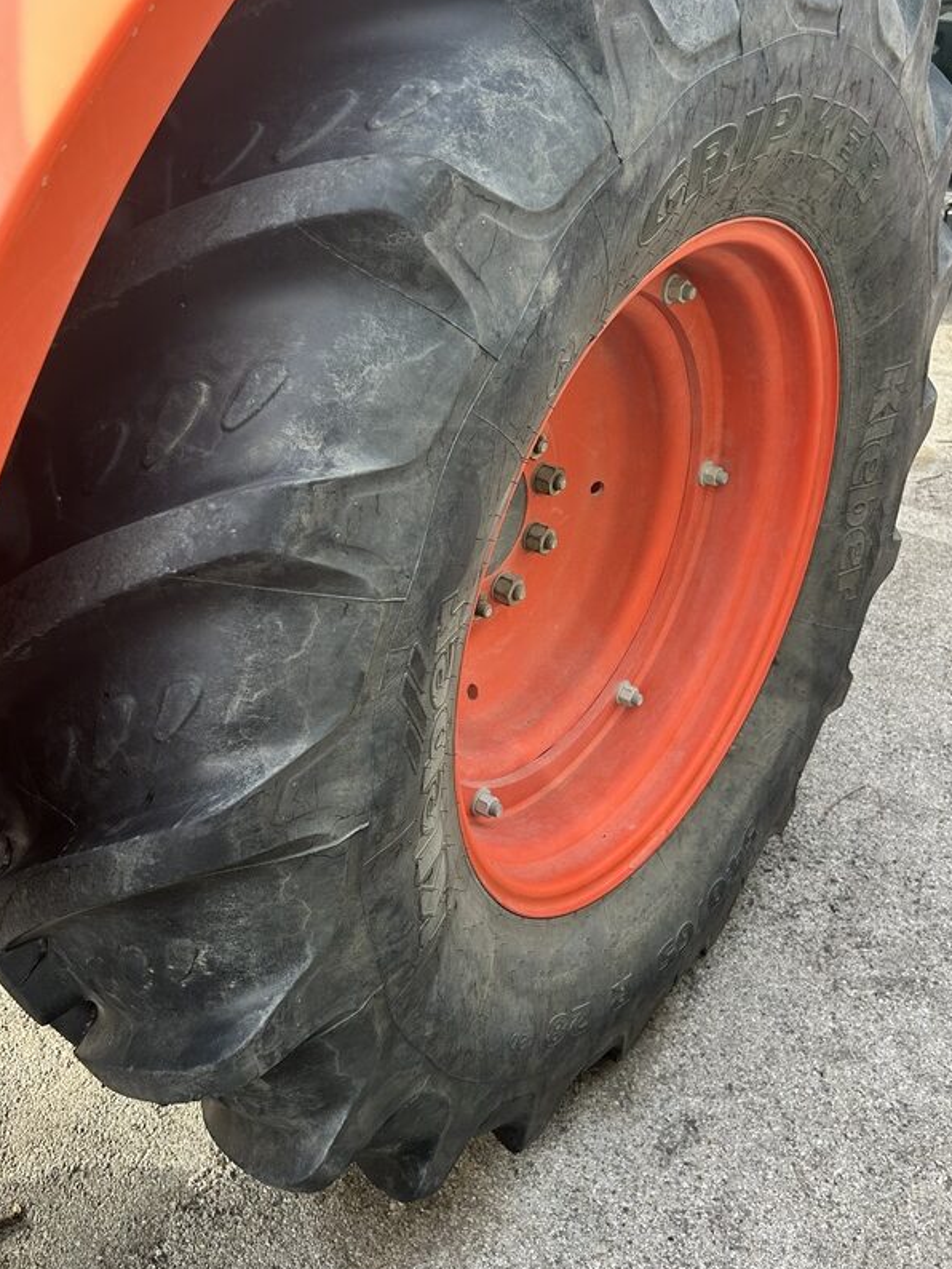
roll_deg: -0.3
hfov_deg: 42.9
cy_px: 587
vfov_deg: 55.3
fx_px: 1209
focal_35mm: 33
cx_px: 441
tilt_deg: -30.6
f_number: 1.5
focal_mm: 5.7
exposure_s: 1/270
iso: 50
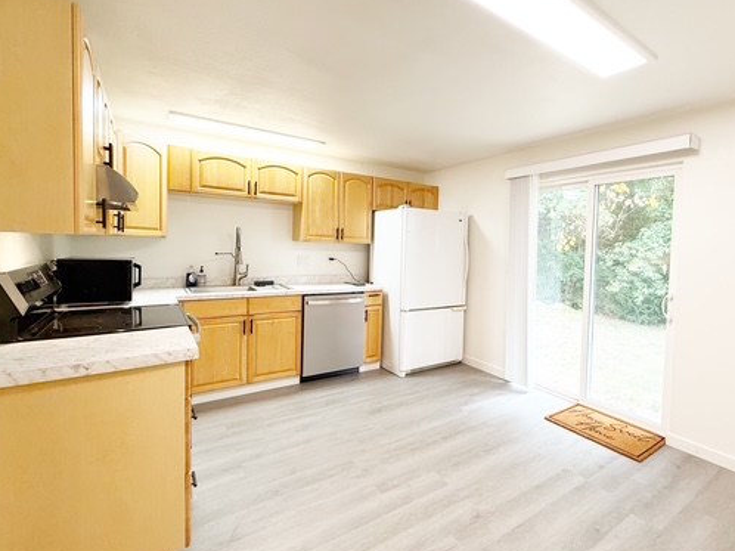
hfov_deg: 86.1
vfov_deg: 71.5
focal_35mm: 18
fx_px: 382
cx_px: 458
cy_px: 264
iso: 160
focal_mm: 2.22
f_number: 2.2
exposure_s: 1/120
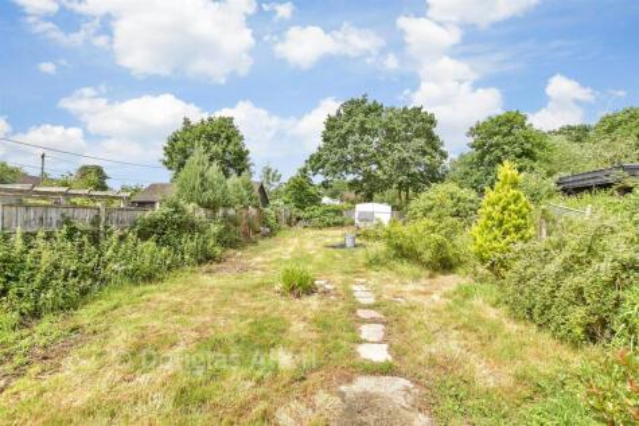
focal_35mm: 15
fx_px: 266
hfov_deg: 100.4
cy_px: 213
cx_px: 320
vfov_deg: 77.4
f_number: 7.1
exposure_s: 1/640
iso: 400
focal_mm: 10
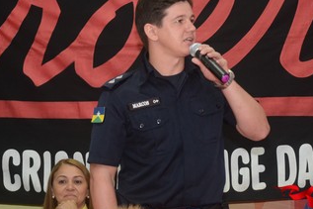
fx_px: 1295
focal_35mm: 149
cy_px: 99
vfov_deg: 9.2
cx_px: 186
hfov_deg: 13.8
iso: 1600
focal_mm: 70
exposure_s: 1/80
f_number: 5.3
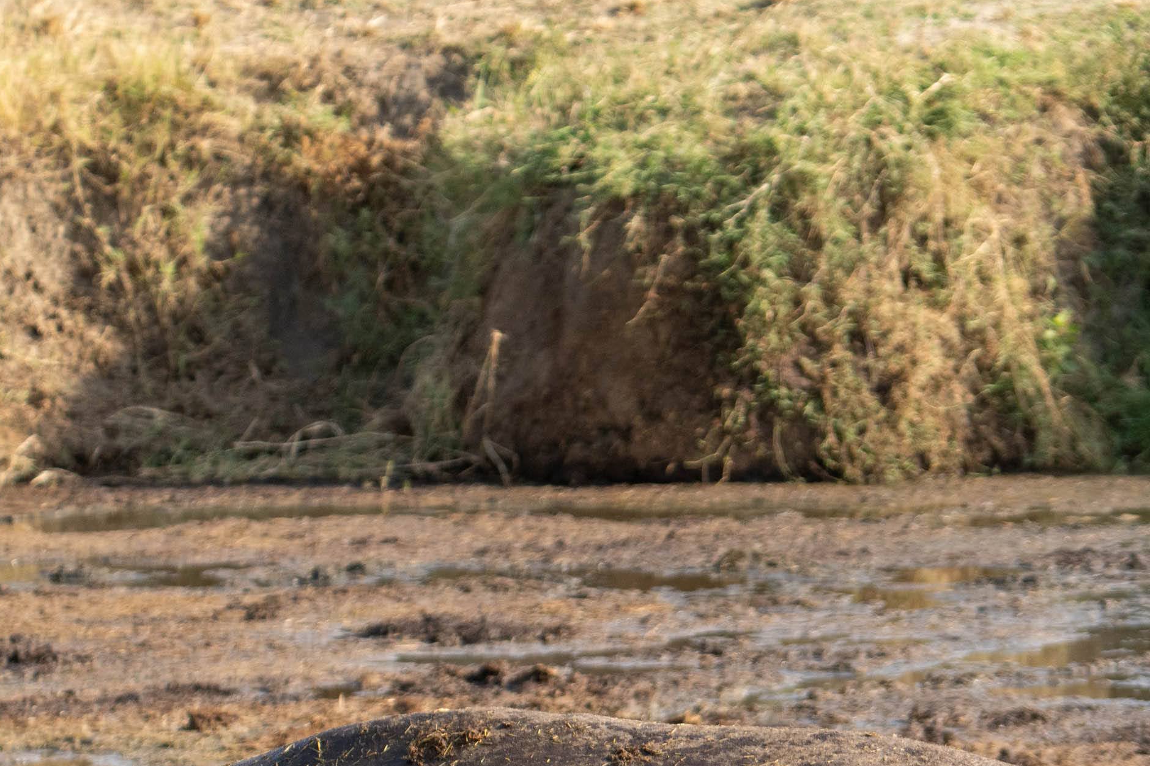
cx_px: 1160
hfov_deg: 4.0
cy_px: 966
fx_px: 16640
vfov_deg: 2.6
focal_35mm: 521
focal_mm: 200
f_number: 5.6
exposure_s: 1/1000
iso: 640
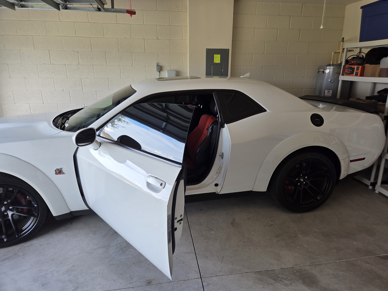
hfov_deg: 73.9
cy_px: 146
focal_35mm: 23
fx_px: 258
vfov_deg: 58.9
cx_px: 194
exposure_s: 1/129
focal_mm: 5.4
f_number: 1.8
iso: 25
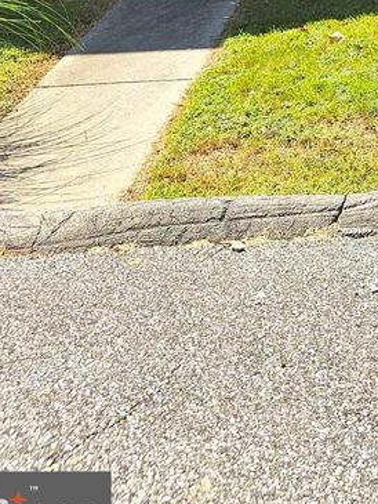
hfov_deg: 20.5
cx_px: 428
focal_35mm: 68
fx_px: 989
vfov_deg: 24.1
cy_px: -195
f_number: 1.7
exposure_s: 1/375
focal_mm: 6.3
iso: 10
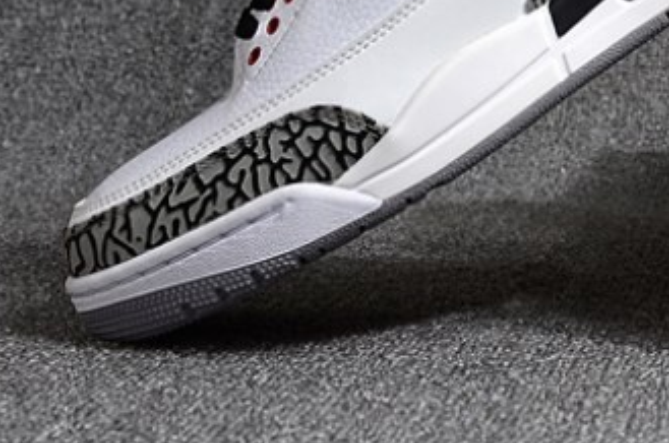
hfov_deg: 21.7
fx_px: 1614
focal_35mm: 87
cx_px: 804
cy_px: -100
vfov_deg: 15.1
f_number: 9
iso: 125
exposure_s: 1/60
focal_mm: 35
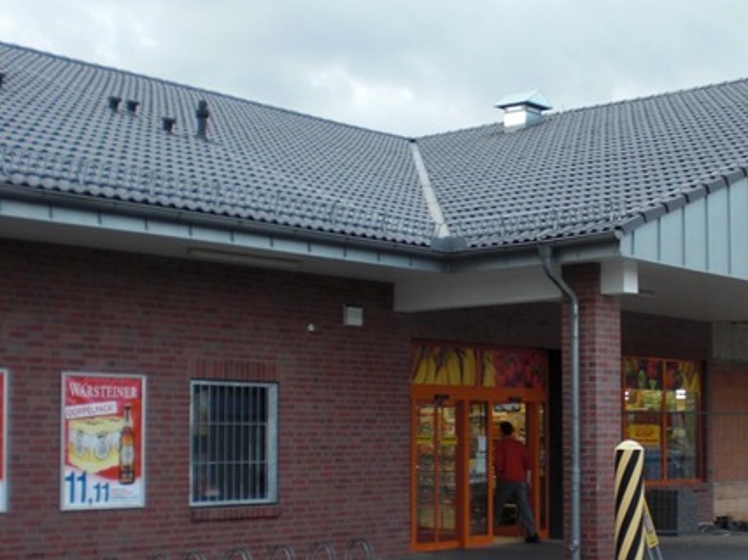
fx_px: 1361
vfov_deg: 23.2
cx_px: 613
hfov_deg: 29.9
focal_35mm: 63
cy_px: 335
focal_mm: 6.3
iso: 100
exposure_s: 1/80
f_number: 3.1
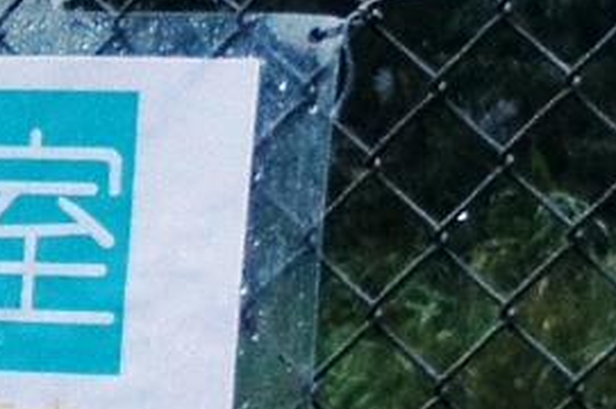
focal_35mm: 230
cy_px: 414
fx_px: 3931
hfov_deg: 8.8
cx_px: -195
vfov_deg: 5.9
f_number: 3.5
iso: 1600
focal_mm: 18
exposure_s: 1/20
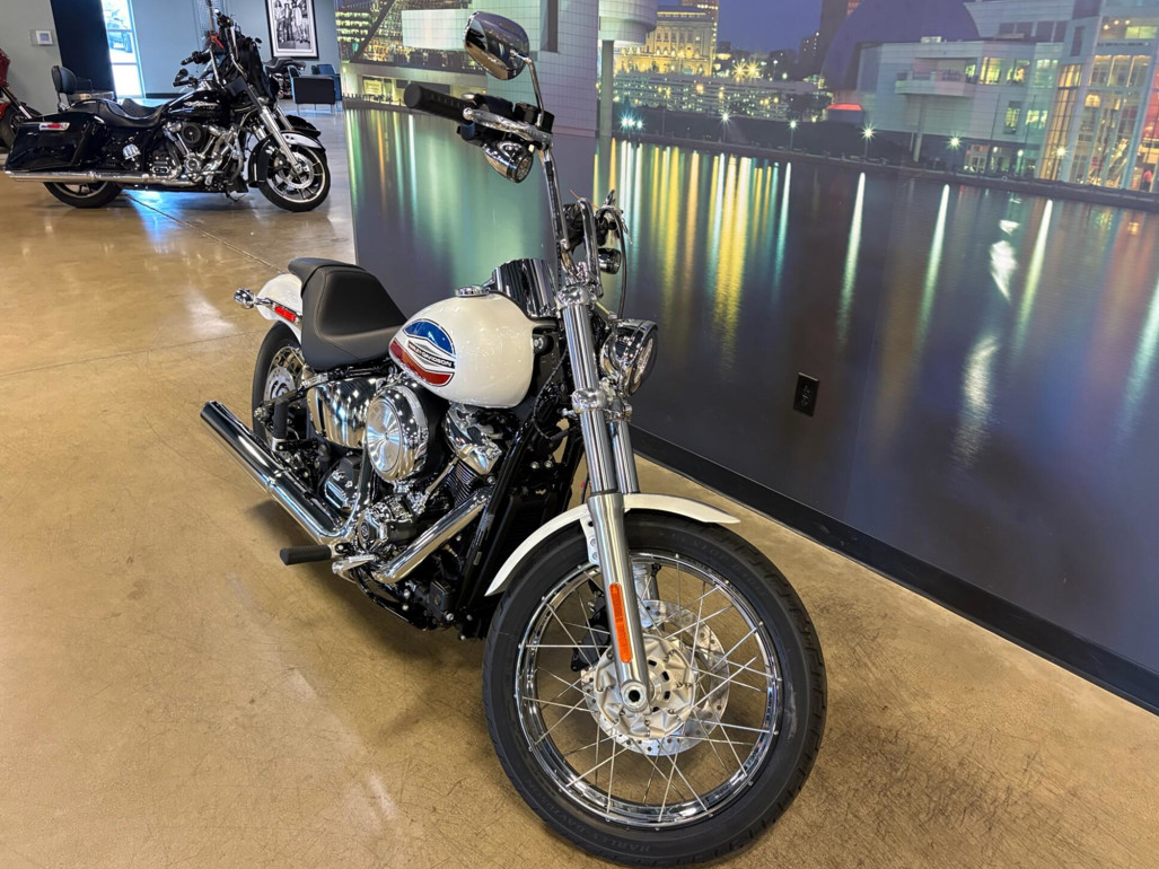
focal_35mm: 27
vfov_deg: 51.3
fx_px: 904
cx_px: 601
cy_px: 437
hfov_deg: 65.3
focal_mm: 5.96
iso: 250
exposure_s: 1/60
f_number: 1.6
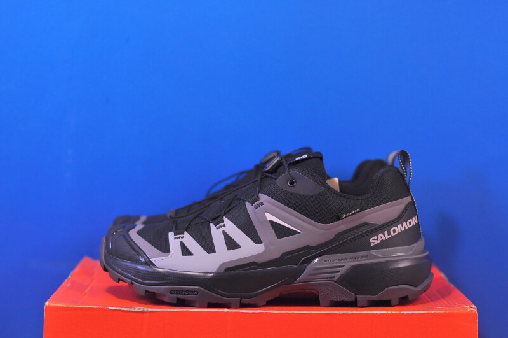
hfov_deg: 27.0
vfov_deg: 18.1
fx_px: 1057
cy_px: 169
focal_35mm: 75
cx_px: 254
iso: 250
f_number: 2.5
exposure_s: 1/320
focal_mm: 50
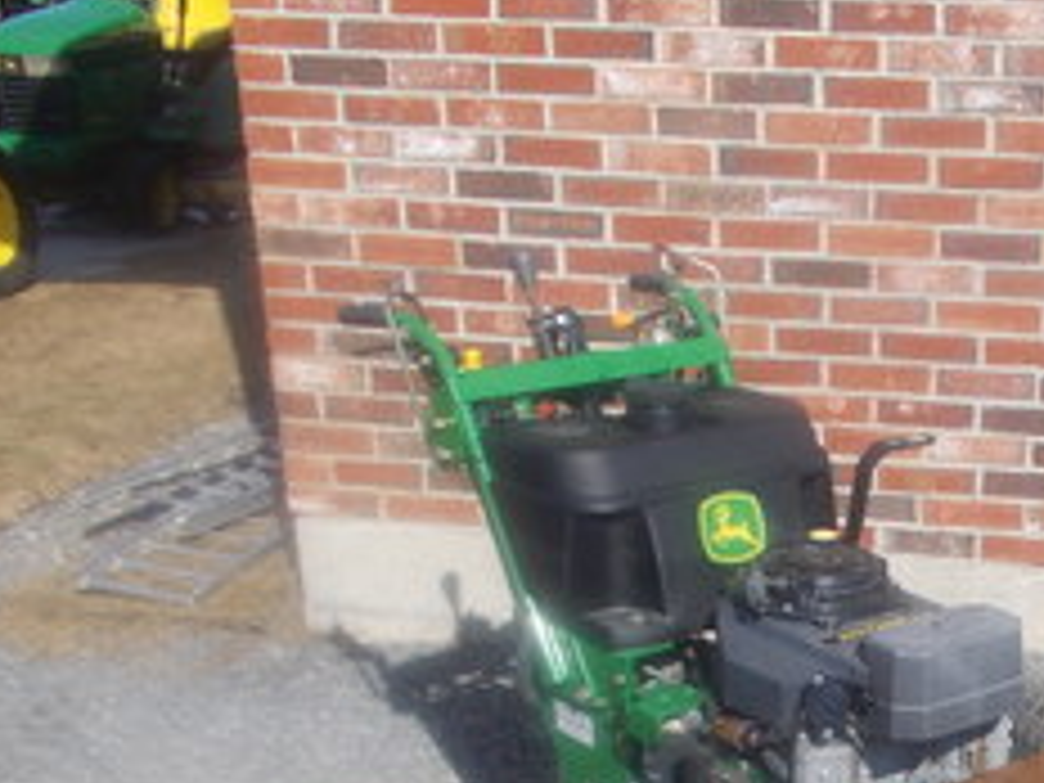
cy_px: 824
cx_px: 914
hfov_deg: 30.5
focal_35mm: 61
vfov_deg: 22.9
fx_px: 1840
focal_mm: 4.6
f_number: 8
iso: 80
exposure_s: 1/160
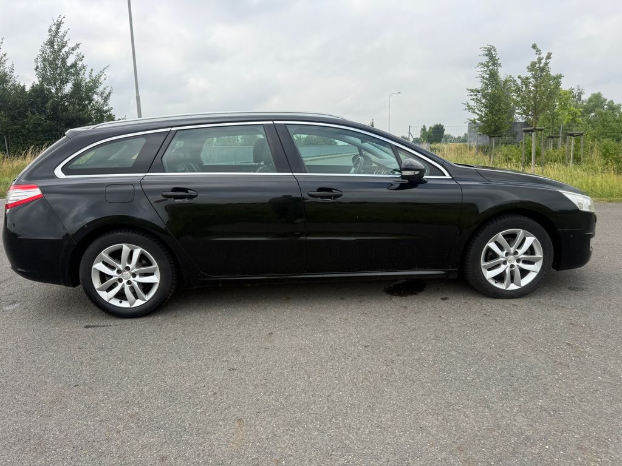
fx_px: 431
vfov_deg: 56.8
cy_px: 233
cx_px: 311
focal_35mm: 24
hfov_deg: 71.6
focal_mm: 6.76
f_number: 1.78
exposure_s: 1/2110
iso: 80
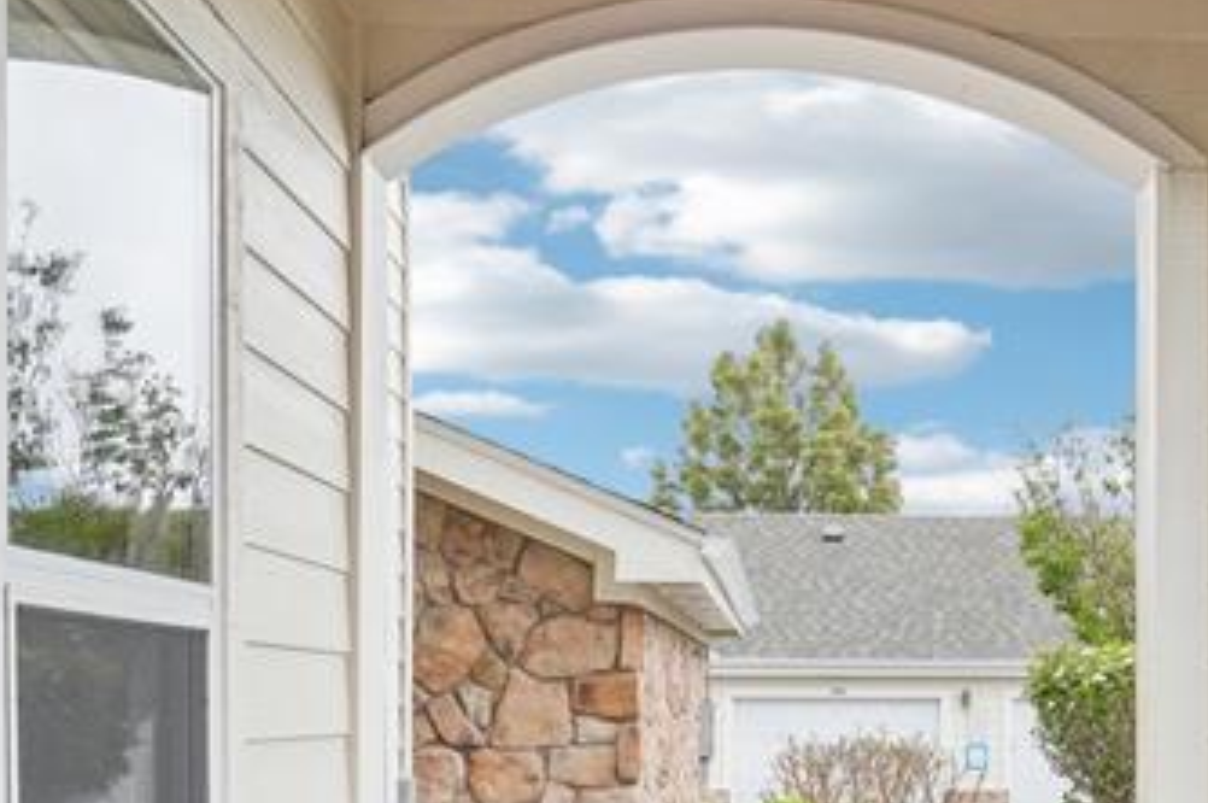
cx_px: 875
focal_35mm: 46
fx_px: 1542
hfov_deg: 41.8
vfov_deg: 28.1
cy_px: 716
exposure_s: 1/60
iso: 400
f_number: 8
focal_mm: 16
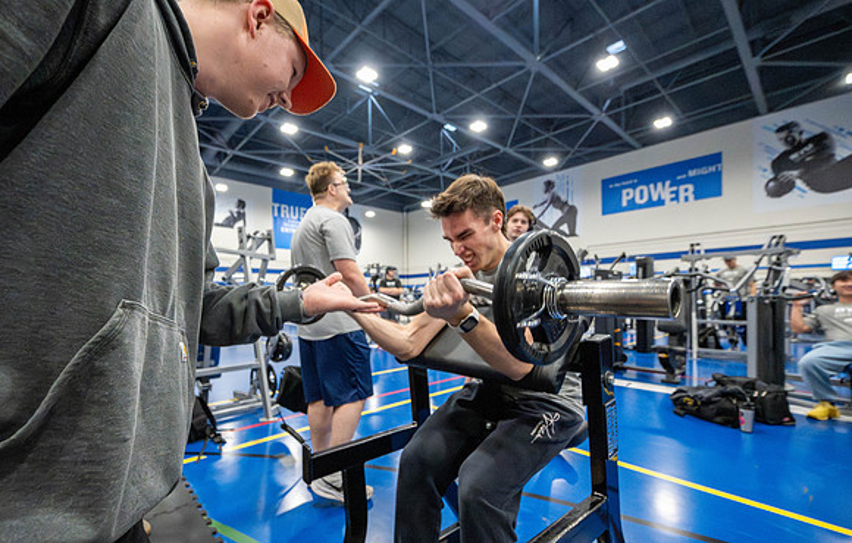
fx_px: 363
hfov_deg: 98.9
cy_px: 302
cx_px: 391
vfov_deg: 73.4
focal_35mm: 16
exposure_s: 1/320
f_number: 4
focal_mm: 14
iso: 8000
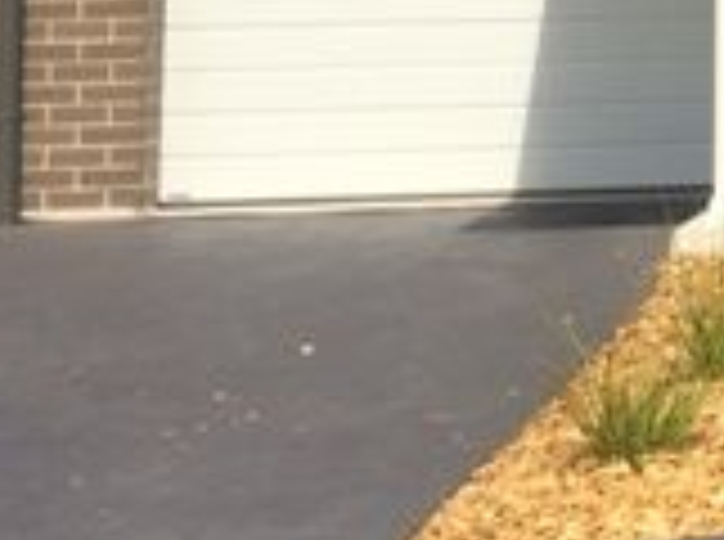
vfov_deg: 11.7
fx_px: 2546
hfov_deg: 14.0
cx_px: 1387
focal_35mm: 122
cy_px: -230
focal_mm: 4.12
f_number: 2.2
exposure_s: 1/2160
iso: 40
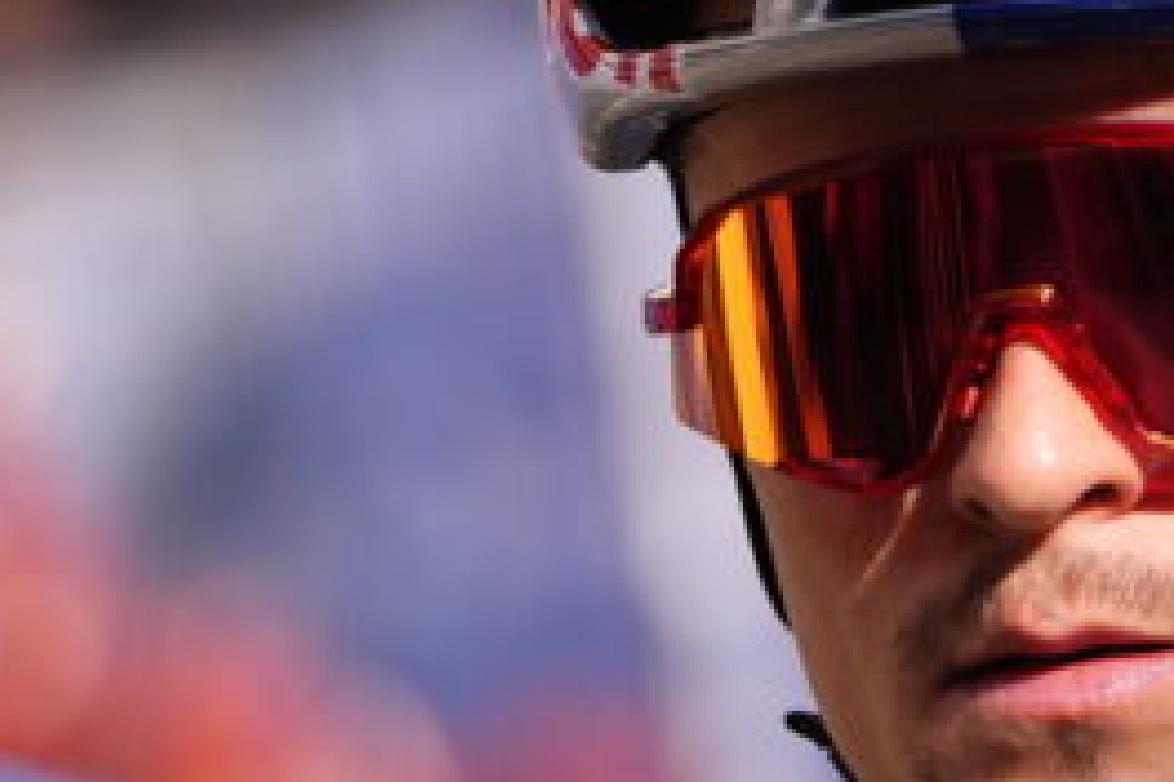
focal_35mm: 556
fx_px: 18130
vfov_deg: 2.5
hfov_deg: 3.7
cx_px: 1165
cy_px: 773
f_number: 2.8
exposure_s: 1/1250
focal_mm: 147
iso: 125
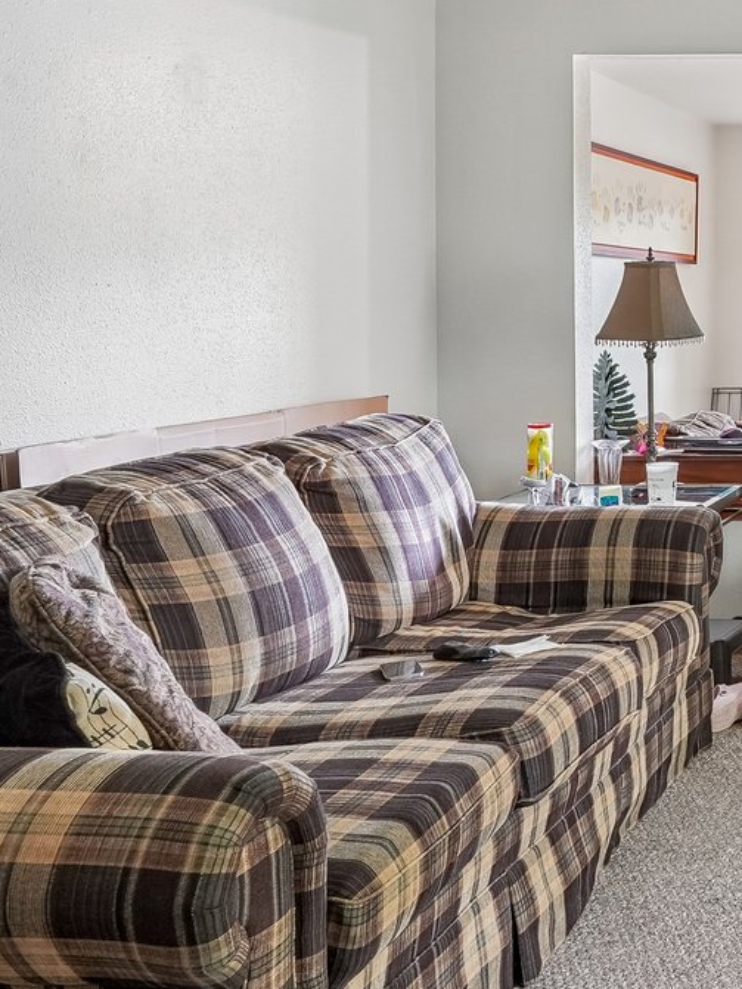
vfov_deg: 38.6
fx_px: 1384
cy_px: 284
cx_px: 1096
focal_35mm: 48
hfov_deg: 24.0
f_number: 7.1
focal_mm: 16.5
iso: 320
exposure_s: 1/4
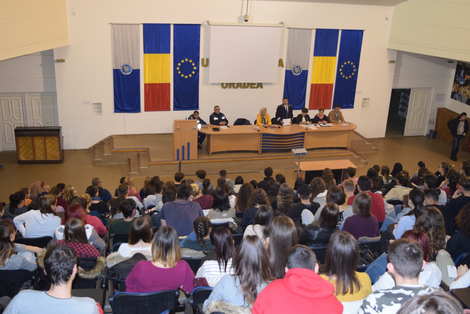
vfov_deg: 35.6
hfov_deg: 51.2
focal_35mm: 38
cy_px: 157
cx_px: 235
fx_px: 490
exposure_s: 1/60
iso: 1000
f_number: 4
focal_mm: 25
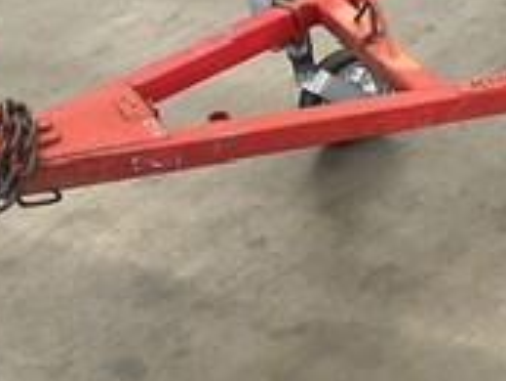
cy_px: -76
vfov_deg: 13.5
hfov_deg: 16.4
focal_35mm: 107
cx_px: 798
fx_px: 1565
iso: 50
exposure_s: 1/50
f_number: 1.8
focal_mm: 3
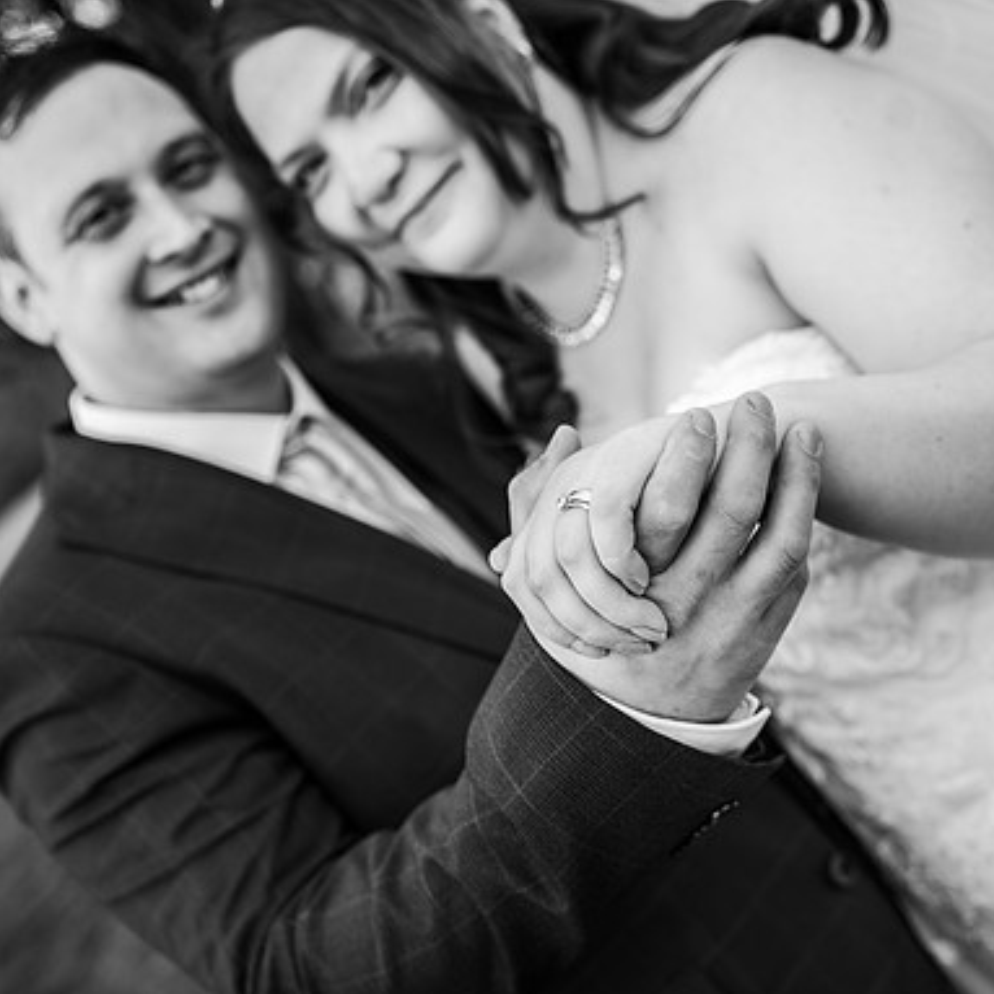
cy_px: 496
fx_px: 1462
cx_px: 563
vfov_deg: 37.6
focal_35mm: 45
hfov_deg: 37.5
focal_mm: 35
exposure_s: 1/500
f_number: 2.8
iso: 100
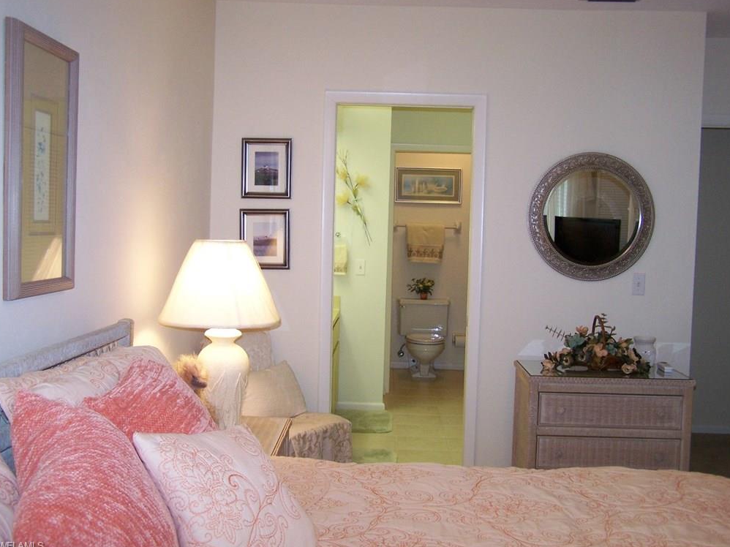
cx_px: 364
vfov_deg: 36.8
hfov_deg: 47.9
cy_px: 272
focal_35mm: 39
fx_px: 822
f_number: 2.8
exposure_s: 1/60
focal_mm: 6.3
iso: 160
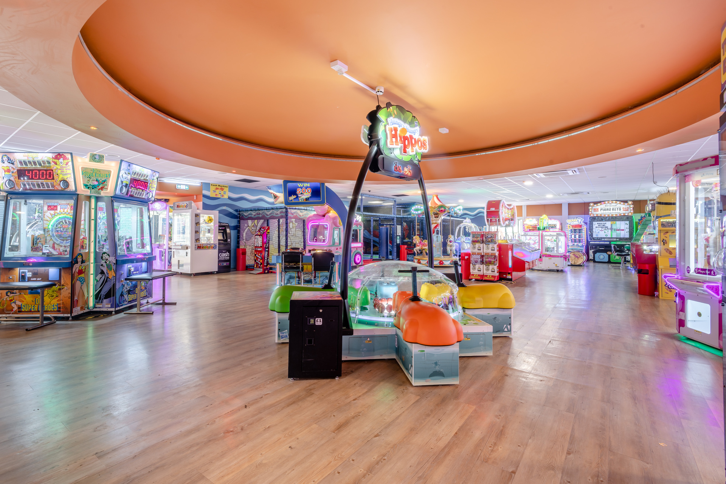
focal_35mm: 17
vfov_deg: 70.4
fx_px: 343
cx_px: 363
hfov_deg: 93.3
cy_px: 242
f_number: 11
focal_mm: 17
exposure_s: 1/5
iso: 100
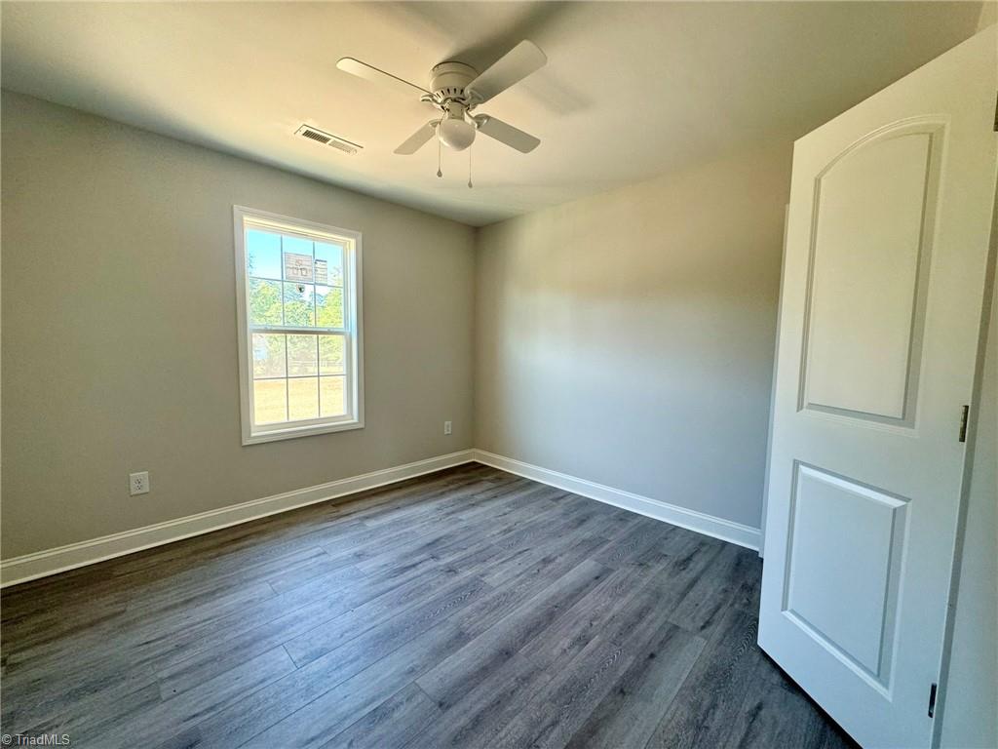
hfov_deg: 102.1
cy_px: 374
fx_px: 404
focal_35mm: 14
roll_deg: -1.3
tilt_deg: -5.0
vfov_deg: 85.7
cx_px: 499
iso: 160
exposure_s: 1/99
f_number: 2.2
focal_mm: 2.22
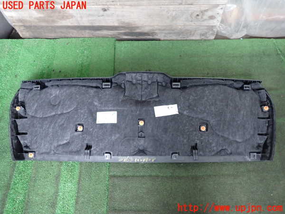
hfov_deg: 69.4
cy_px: 107
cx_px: 142
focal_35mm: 25
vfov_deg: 54.9
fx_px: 206
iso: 500
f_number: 2
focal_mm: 4.5
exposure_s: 1/30
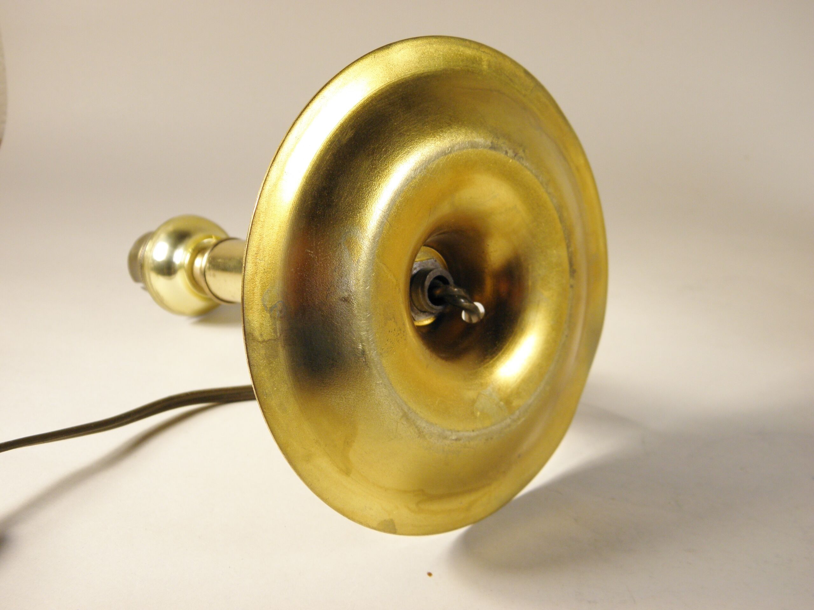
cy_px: 305
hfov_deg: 51.4
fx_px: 847
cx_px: 407
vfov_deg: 39.7
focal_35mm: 36
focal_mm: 6.4
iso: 100
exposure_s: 1/80
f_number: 3.7
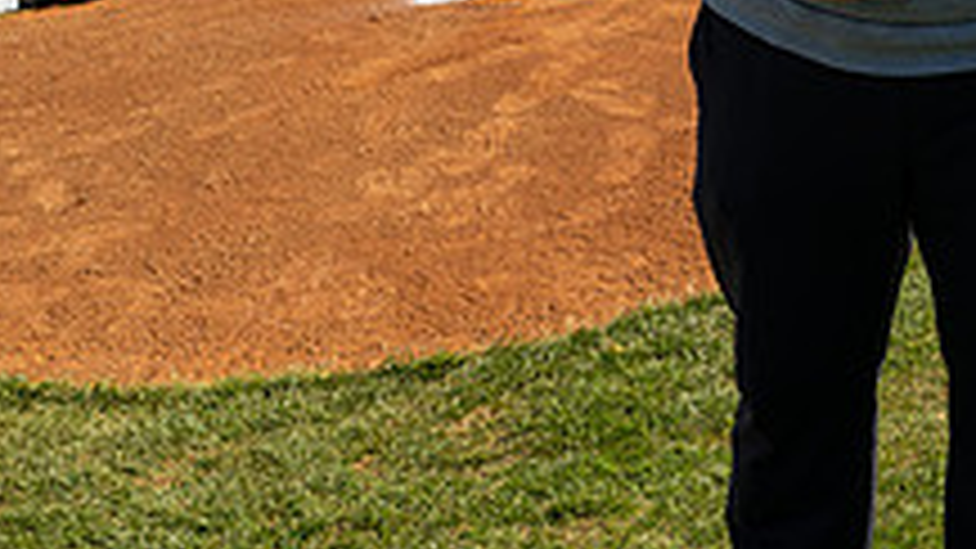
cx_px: 1179
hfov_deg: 21.9
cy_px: -297
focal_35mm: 90
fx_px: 2329
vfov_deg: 12.7
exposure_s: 1/400
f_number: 7.1
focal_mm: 30
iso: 200
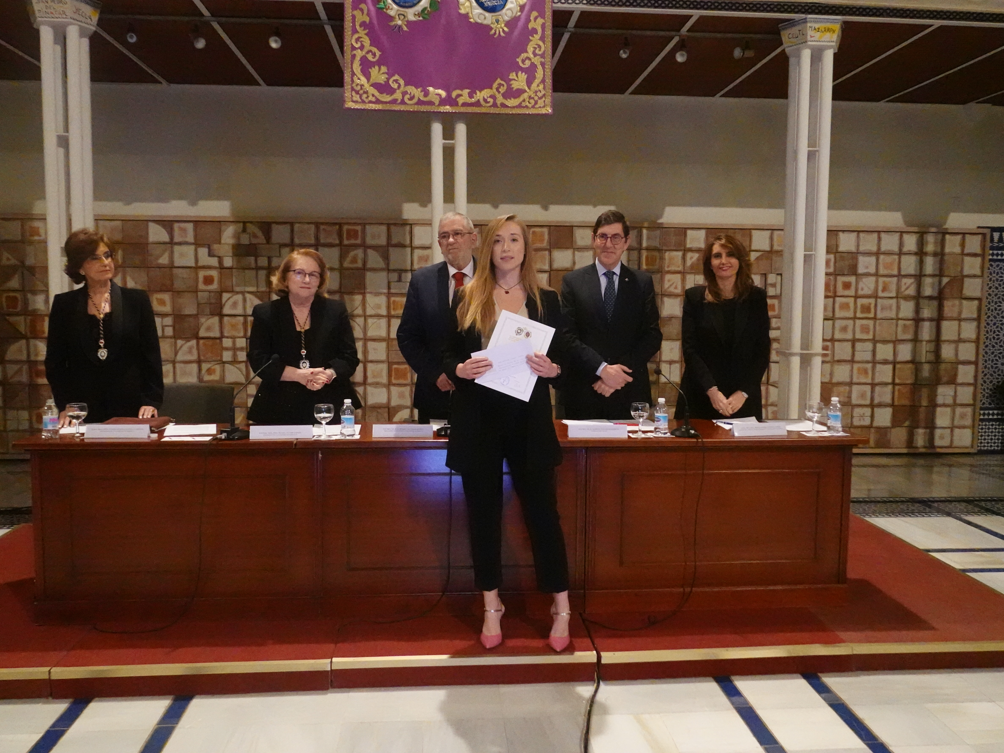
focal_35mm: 30
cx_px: 507
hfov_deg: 60.0
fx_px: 870
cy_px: 367
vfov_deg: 46.8
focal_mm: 9.96
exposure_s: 1/400
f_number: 3.2
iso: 6400
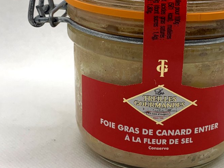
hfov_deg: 46.9
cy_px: 57
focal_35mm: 39
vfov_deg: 36.5
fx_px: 252
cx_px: 155
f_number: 1.8
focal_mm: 4.25
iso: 25
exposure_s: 1/179
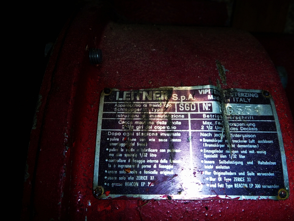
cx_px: 147
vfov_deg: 45.4
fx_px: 263
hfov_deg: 58.4
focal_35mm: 31
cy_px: 110
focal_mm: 5.5
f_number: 3.5
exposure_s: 1/30
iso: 160
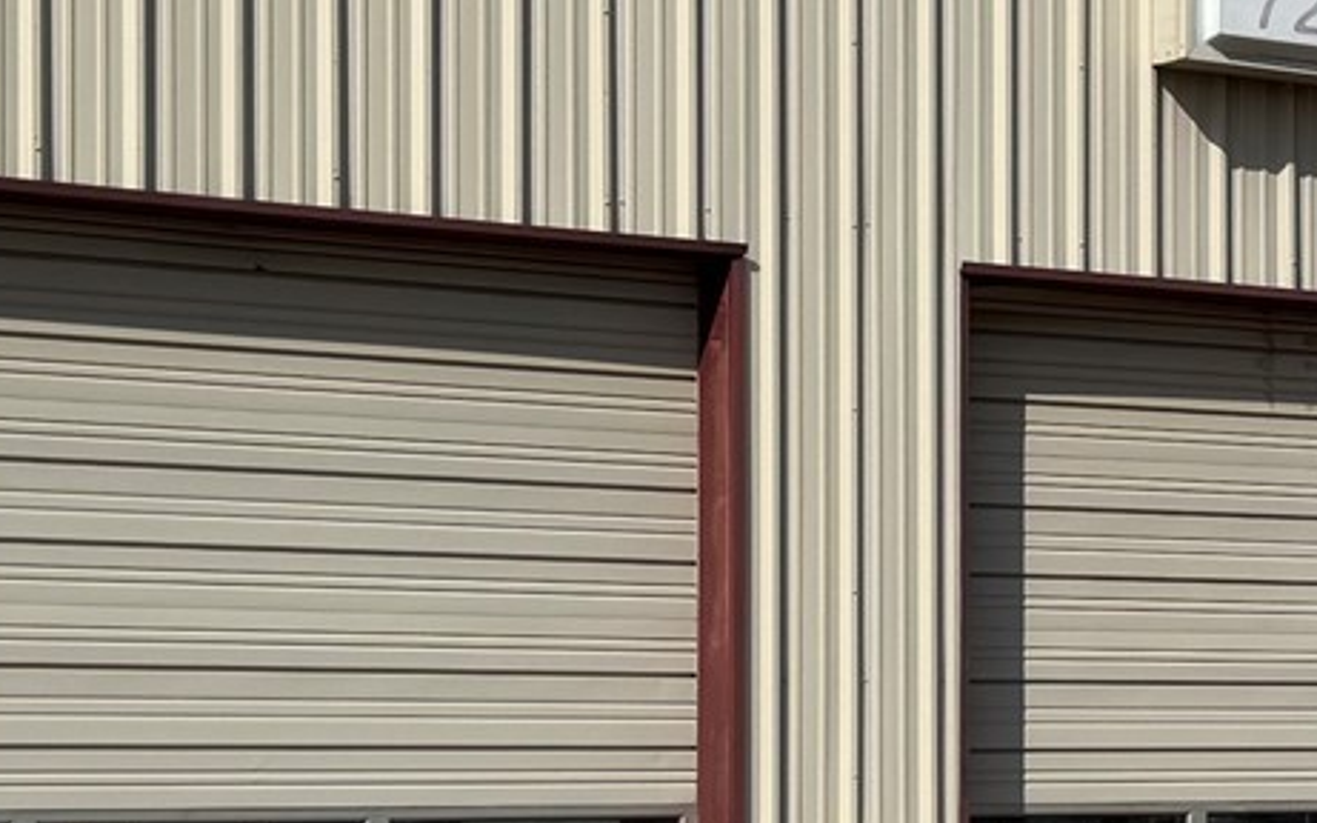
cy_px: 660
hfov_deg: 18.1
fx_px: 4055
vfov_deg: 11.5
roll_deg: +0.1
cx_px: 1194
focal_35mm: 113
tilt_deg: +0.2
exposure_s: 1/10417
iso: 80
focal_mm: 6.76
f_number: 1.78
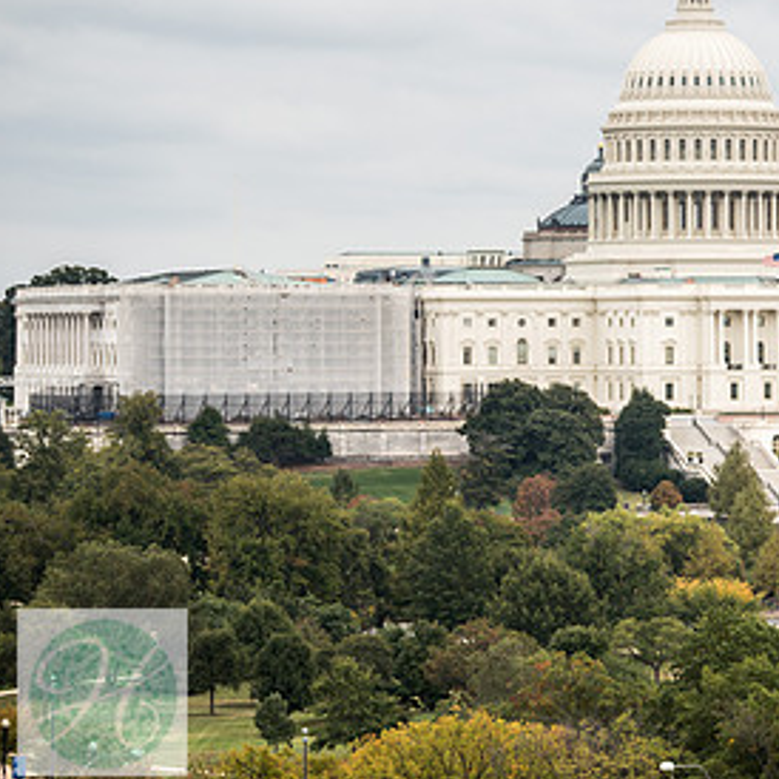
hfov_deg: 8.3
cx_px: 762
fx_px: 5321
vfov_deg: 8.4
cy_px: 291
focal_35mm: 209
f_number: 2.8
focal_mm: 116
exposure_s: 1/800
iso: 100
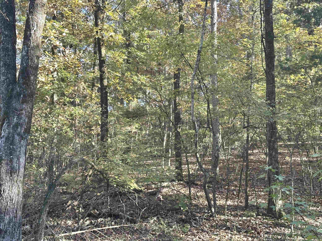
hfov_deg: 39.7
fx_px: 446
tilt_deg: +7.4
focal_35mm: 48
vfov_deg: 30.3
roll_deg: -1.3
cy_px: 120
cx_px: 161
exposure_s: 1/121
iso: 80
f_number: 1.78
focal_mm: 6.86
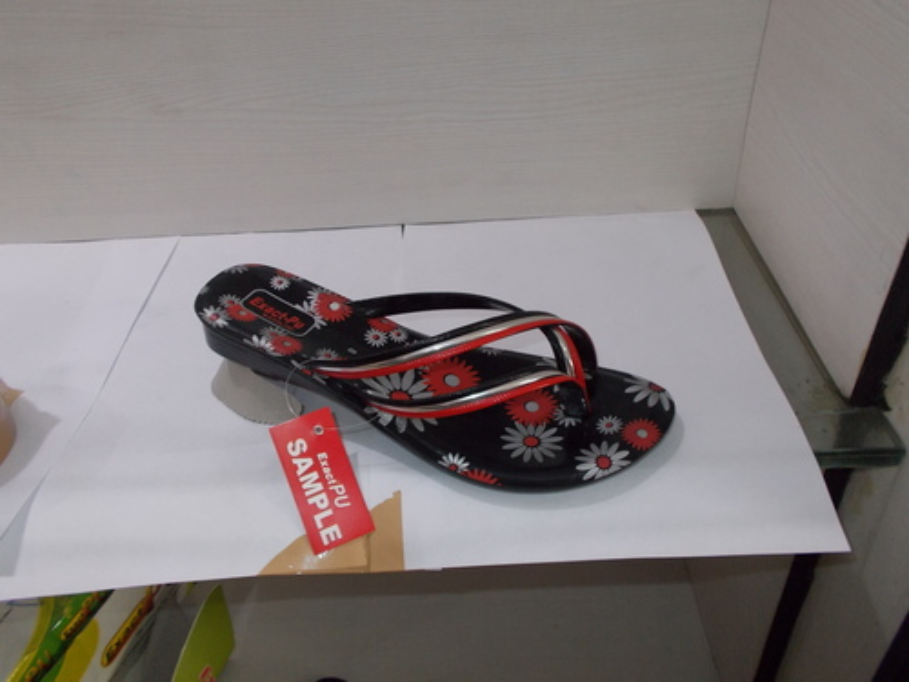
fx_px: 788
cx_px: 454
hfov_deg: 60.0
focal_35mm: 30
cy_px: 341
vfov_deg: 46.8
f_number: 3.4
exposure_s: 1/25
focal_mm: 5.3
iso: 200
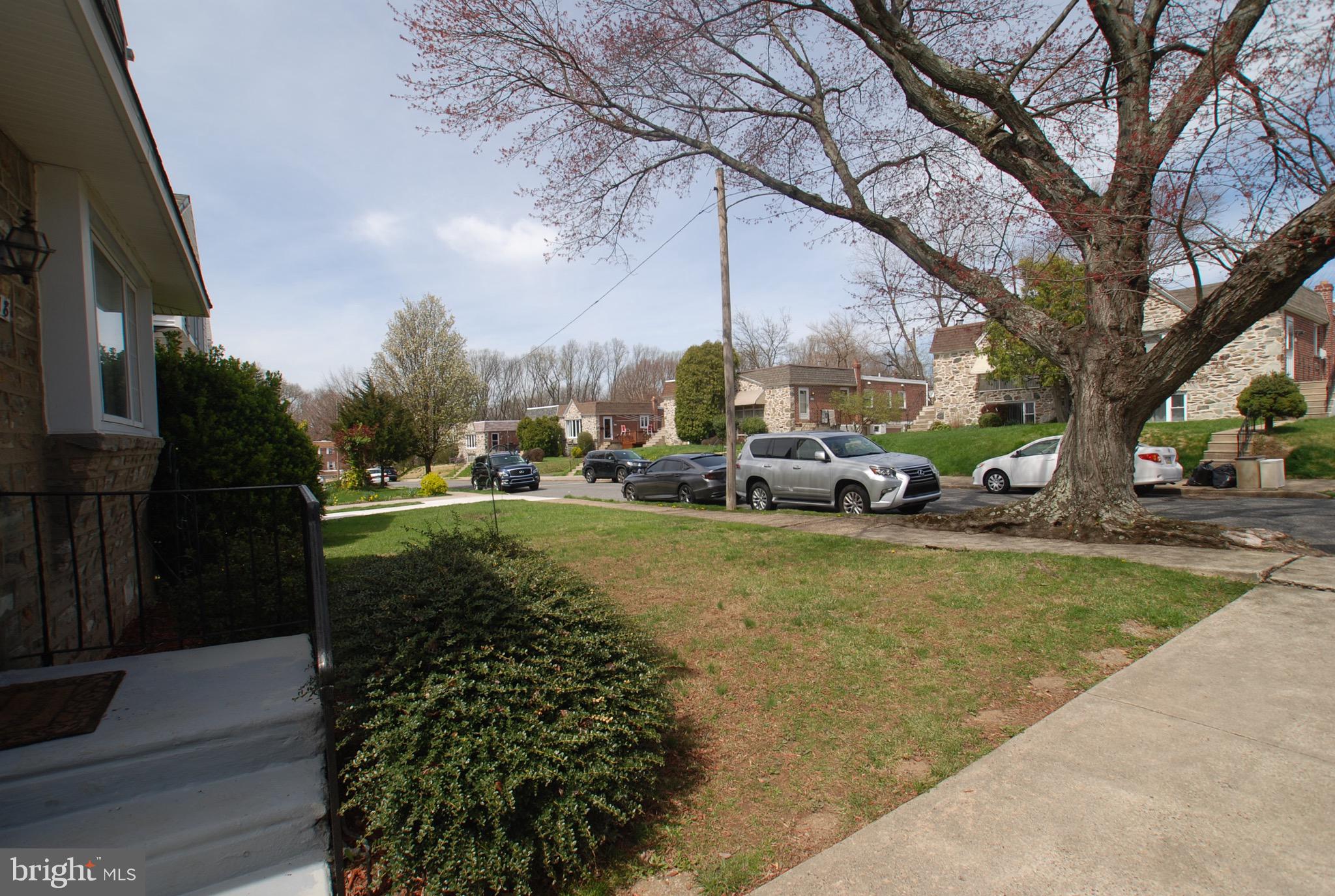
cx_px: 668
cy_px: 448
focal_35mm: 16
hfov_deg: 94.9
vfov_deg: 72.3
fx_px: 613
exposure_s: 1/200
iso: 100
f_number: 8
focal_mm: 11
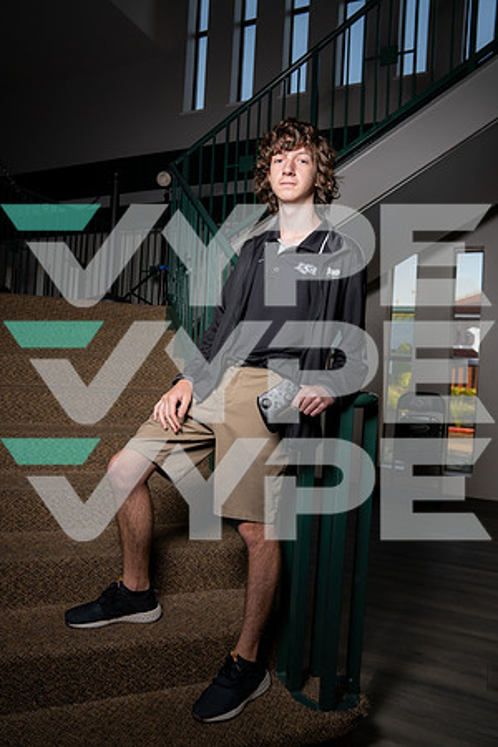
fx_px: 539
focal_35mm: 26
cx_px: 249
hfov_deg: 49.6
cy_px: 374
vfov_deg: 69.4
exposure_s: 1/250
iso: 320
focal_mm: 26
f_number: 5.6
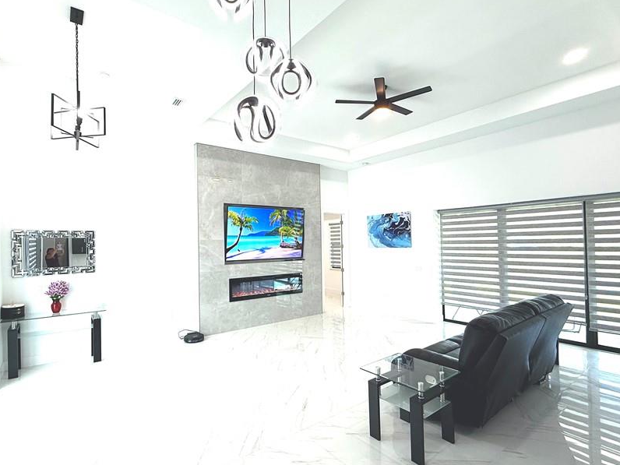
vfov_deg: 71.6
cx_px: 290
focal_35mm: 18
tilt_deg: +0.7
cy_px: 241
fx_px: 322
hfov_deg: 87.6
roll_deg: +1.4
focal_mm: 2.22
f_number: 2.2
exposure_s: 1/120
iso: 100
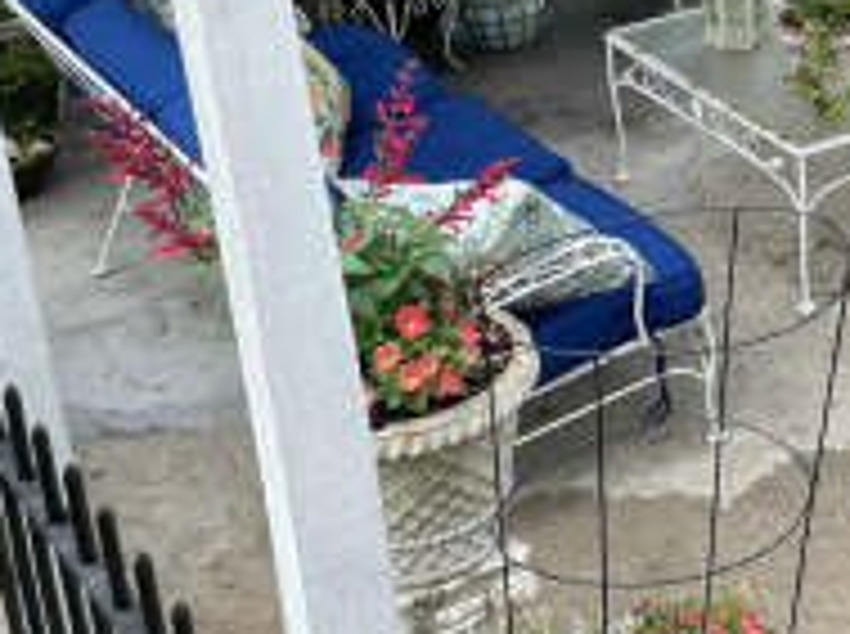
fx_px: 2255
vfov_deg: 15.7
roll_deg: -0.5
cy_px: -13
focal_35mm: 92
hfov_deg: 19.2
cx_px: 1194
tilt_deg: -21.7
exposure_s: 1/513
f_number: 1.6
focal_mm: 4.2
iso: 50
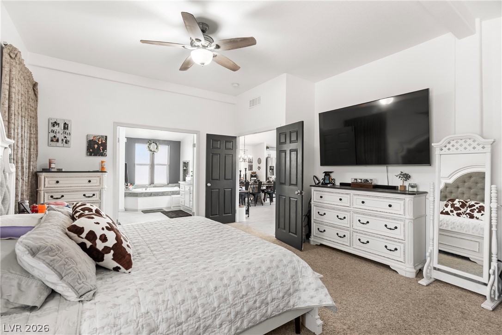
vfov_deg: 70.4
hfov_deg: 93.3
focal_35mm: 17
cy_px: 168
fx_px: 237
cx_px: 251
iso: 400
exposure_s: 1/2
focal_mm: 17
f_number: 8
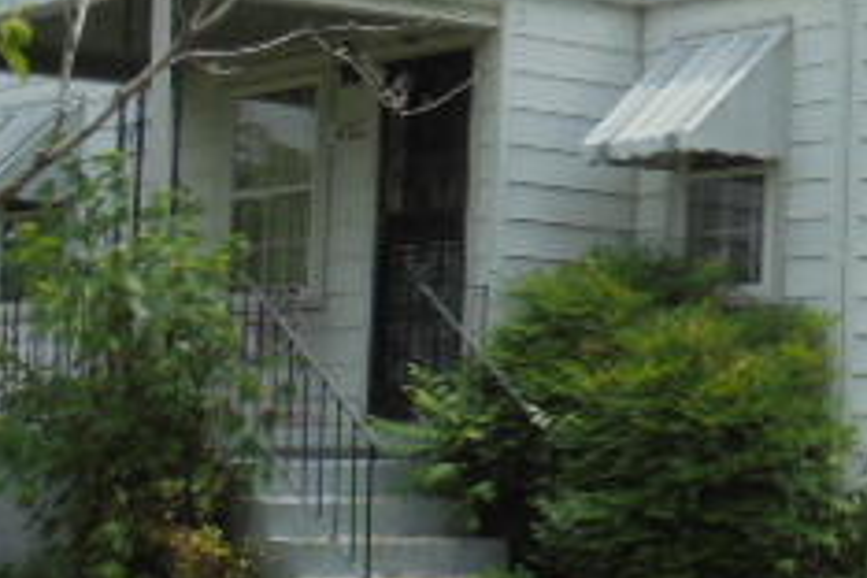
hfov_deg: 18.3
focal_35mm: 108
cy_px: 178
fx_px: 2601
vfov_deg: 12.7
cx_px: 941
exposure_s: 1/800
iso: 100
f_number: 4.2
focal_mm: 6.9
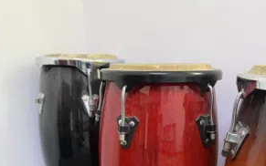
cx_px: 133
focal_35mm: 35
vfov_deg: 34.9
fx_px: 254
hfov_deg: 55.3
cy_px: 138
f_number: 1.78
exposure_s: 1/60
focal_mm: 6.76
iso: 400
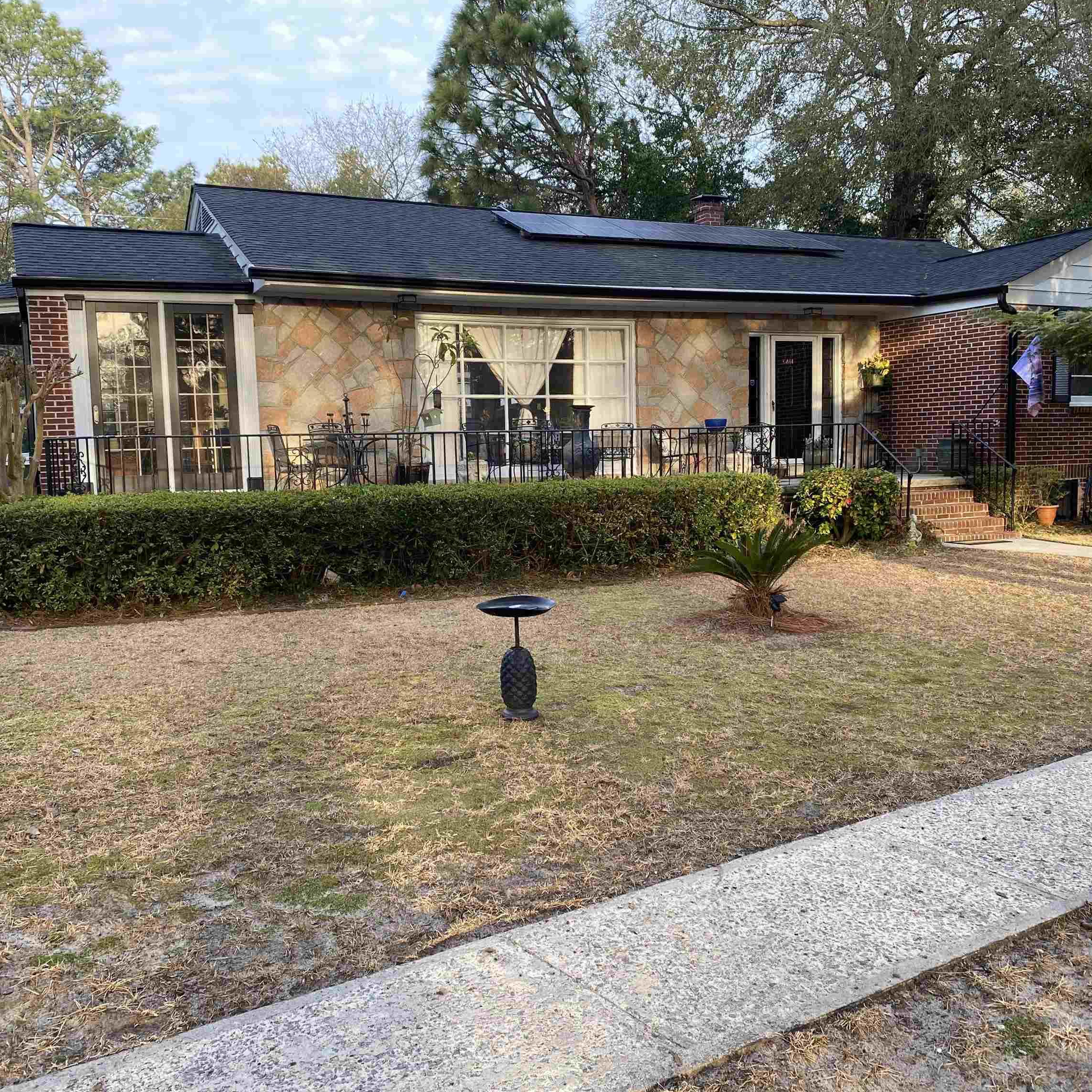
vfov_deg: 52.5
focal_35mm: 31
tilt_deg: -6.5
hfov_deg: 52.5
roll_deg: +1.4
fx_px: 1106
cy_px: 549
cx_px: 528
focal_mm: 4.25
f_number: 1.8
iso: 40
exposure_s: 1/122
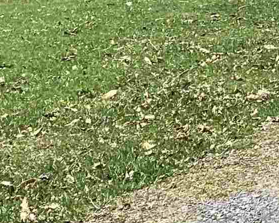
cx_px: 414
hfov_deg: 11.1
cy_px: -108
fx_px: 1378
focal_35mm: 167
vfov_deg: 9.0
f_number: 2.4
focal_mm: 3.3
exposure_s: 1/769
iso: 25
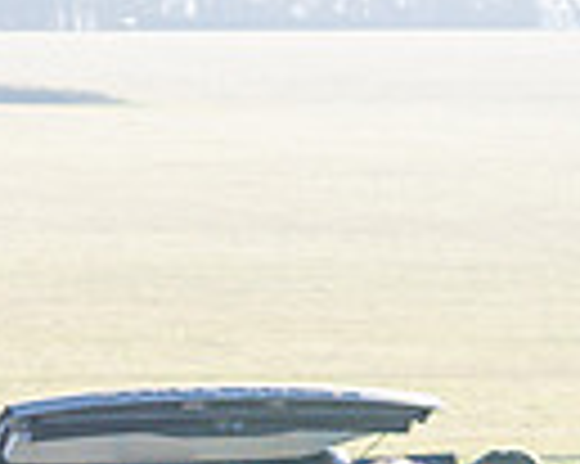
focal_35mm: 434
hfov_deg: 4.5
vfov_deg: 3.5
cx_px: 103
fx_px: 7444
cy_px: 912
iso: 640
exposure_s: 1/1000
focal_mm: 48
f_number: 4
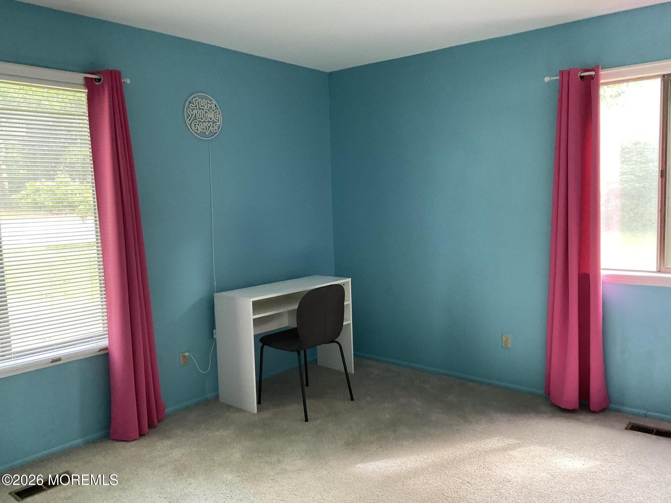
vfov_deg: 48.2
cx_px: 336
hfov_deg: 61.7
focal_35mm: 29
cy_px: 252
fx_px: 562
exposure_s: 1/60
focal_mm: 3
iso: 160
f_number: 1.8
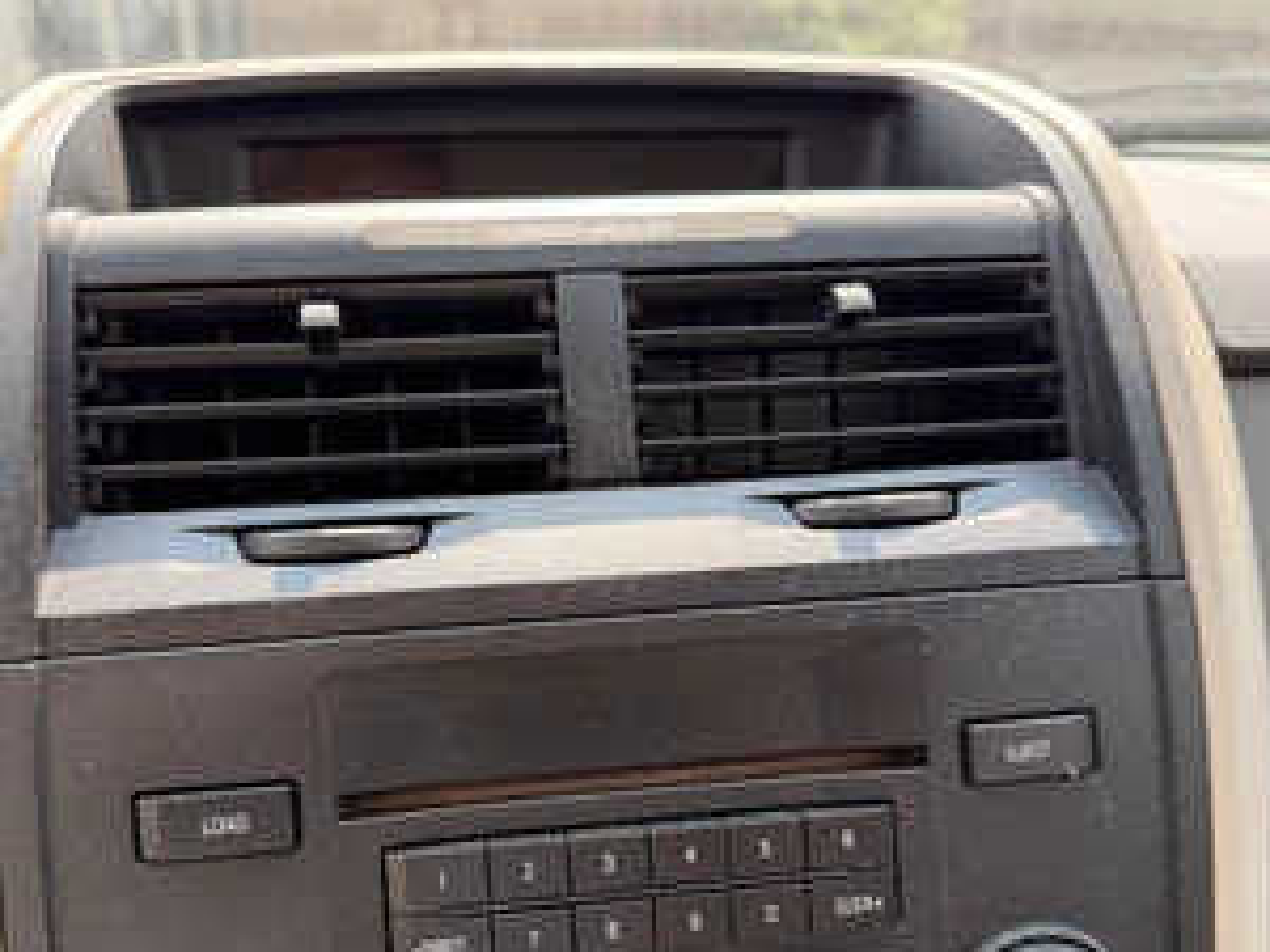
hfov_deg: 56.7
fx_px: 1174
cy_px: 584
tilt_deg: -18.9
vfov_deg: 43.9
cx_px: 576
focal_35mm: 32
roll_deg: +0.0
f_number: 1.78
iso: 64
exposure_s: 1/262
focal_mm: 6.76
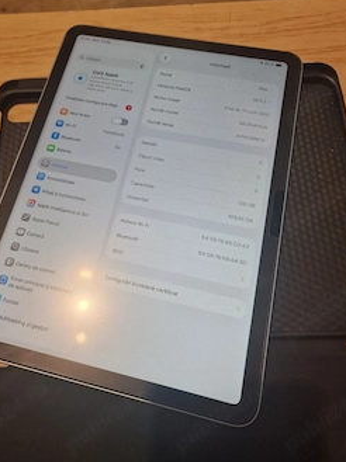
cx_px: 139
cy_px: 215
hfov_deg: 49.4
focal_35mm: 28
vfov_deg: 63.4
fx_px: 374
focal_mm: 6.4
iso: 160
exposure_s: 1/100
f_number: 1.8
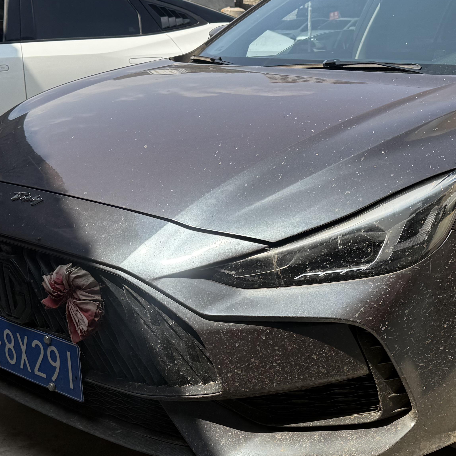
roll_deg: -1.3
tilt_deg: -17.7
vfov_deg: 32.1
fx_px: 790
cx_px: 320
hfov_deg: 31.8
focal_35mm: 53
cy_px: 272
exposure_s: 1/3584
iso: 80
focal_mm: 6.76
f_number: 1.78
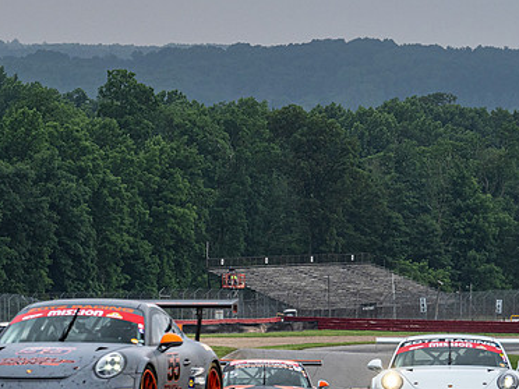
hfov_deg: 4.2
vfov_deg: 3.2
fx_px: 7017
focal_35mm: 468
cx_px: 151
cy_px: 302
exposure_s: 1/500
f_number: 6.3
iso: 400
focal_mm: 150
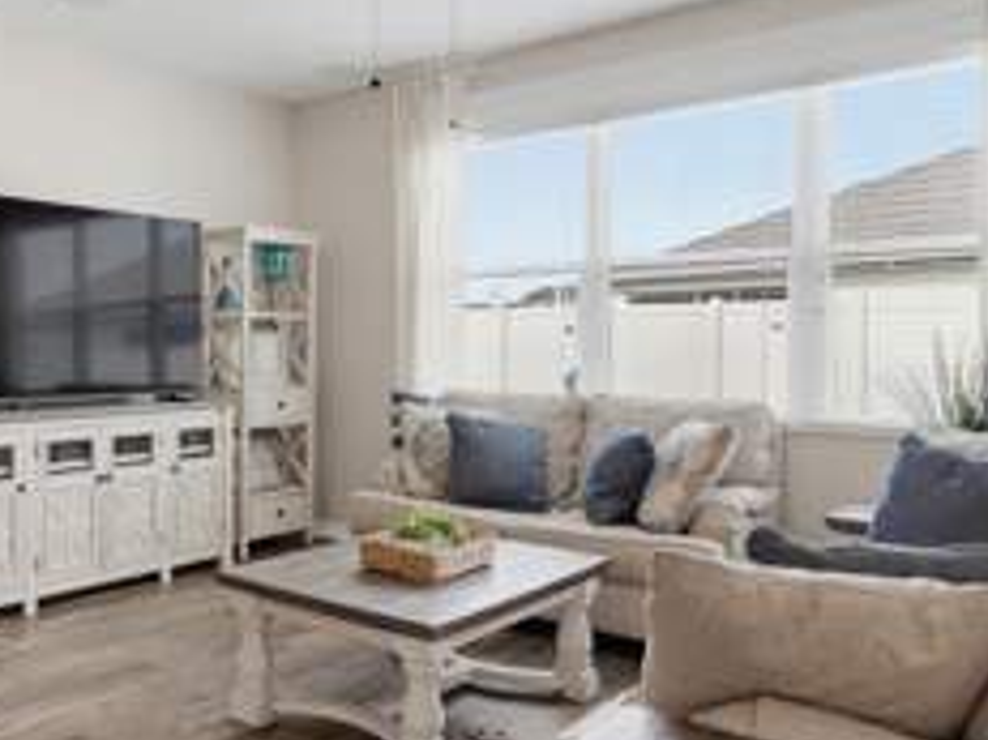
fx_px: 941
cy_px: 357
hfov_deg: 51.4
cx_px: 175
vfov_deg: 42.9
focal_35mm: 33
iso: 1600
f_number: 13
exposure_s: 1/6
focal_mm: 16.5
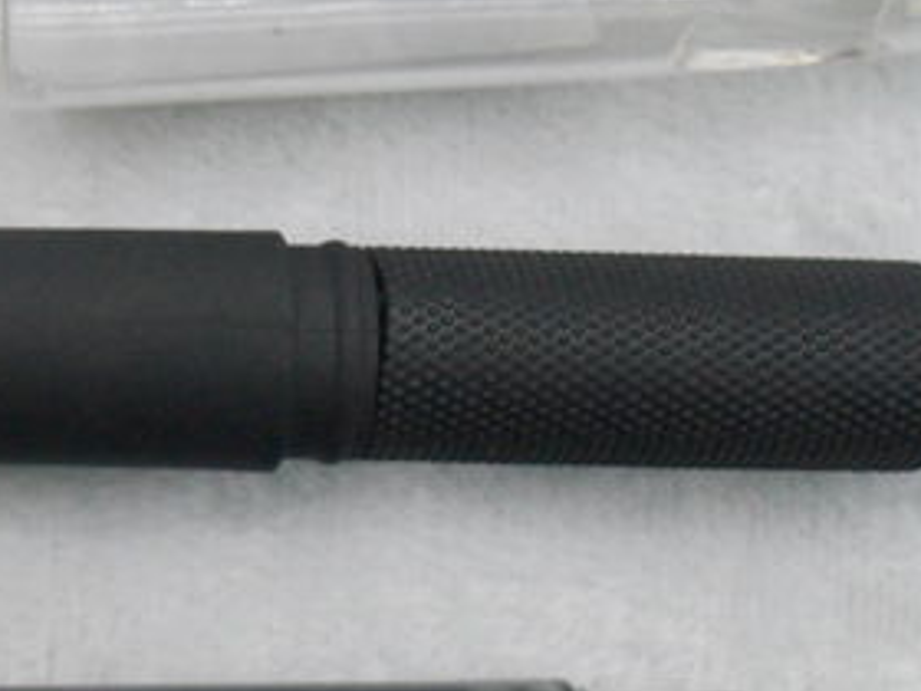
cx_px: -148
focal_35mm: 100
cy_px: 448
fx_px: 2661
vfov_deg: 14.8
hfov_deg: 18.7
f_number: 2.8
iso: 200
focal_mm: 6.2
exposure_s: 1/30
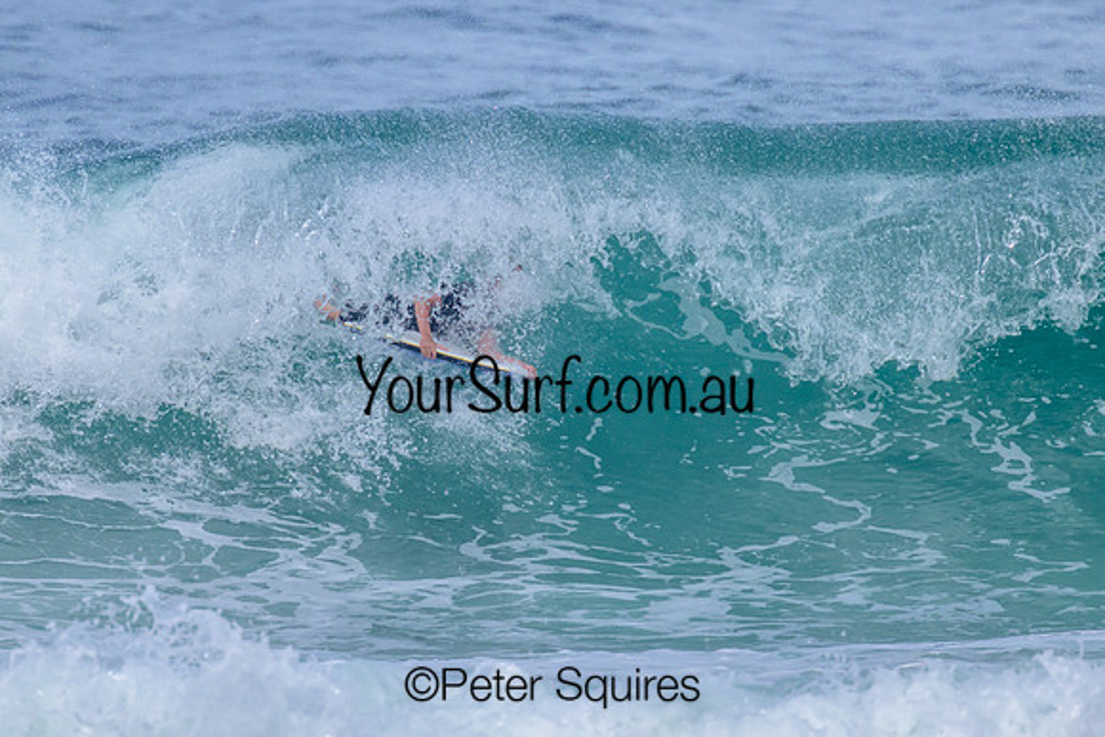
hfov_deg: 1.9
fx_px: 33054
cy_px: 364
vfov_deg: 1.3
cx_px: 552
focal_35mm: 1077
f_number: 11
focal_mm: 800
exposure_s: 1/2000
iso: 900
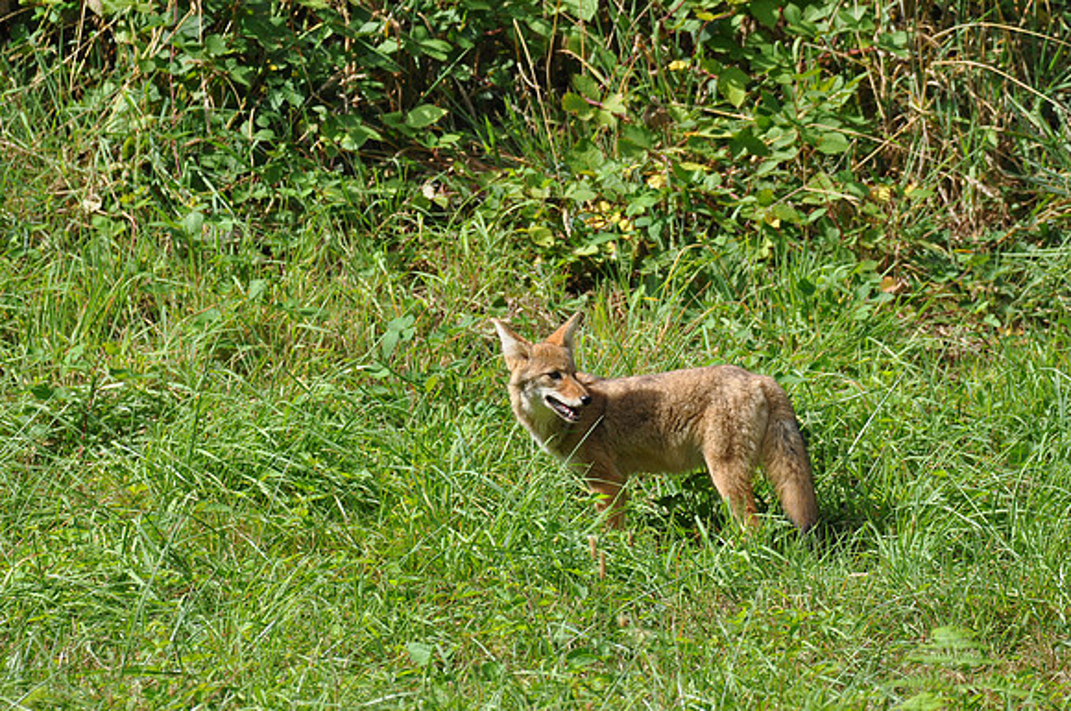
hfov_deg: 4.3
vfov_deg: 2.9
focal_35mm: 480
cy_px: 356
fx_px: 14260
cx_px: 536
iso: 400
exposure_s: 1/1250
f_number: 5.6
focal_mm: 320
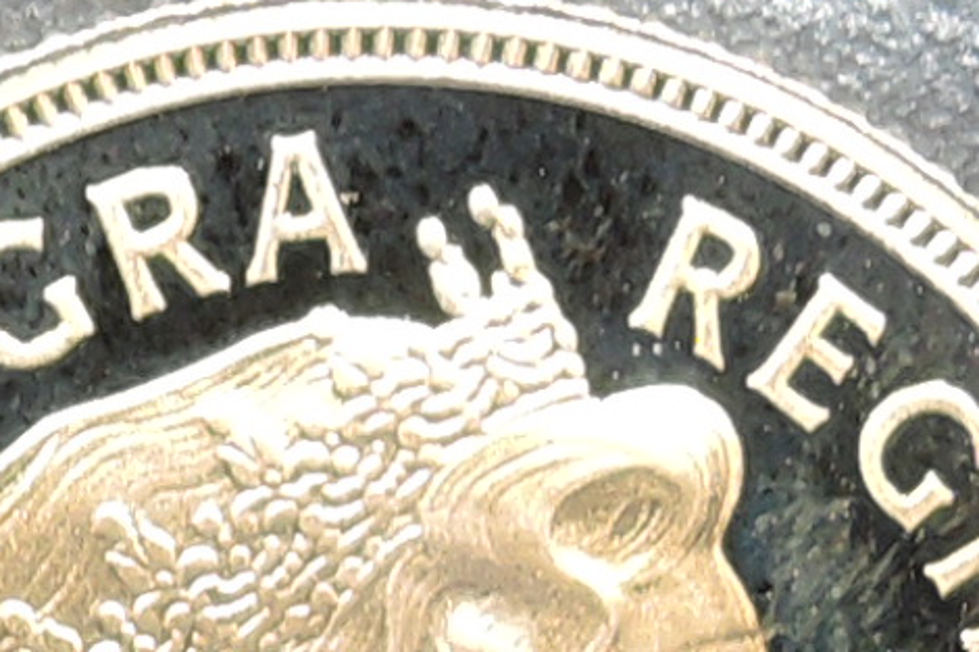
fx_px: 2311
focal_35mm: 85
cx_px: 287
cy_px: 852
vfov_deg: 15.3
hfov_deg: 23.8
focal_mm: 5.1
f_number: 2.8
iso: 200
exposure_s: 1/30
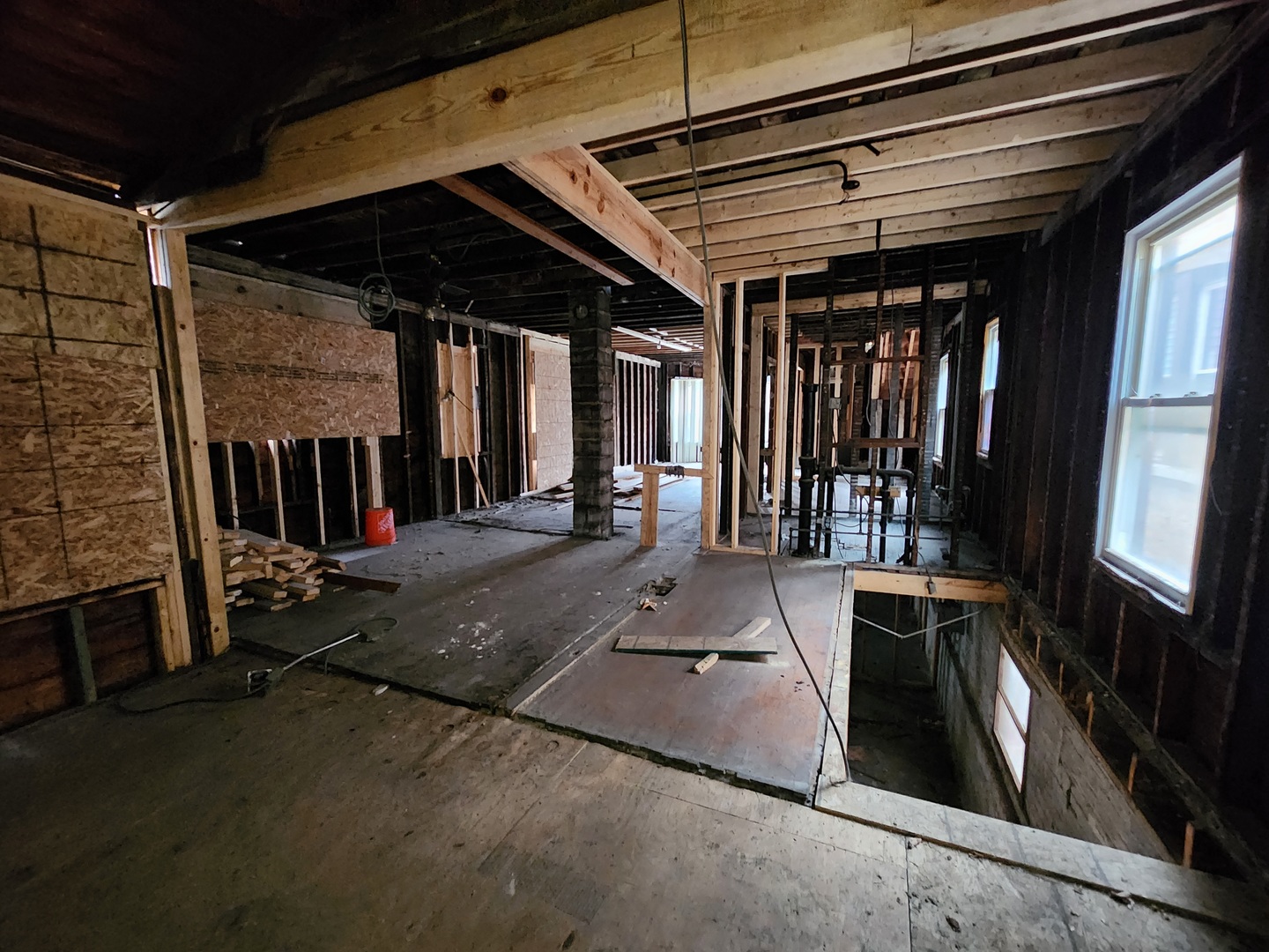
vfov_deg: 89.9
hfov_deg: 106.2
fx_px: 477
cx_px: 634
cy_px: 476
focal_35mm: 13
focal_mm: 2.2
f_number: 2.2
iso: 1250
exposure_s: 1/24
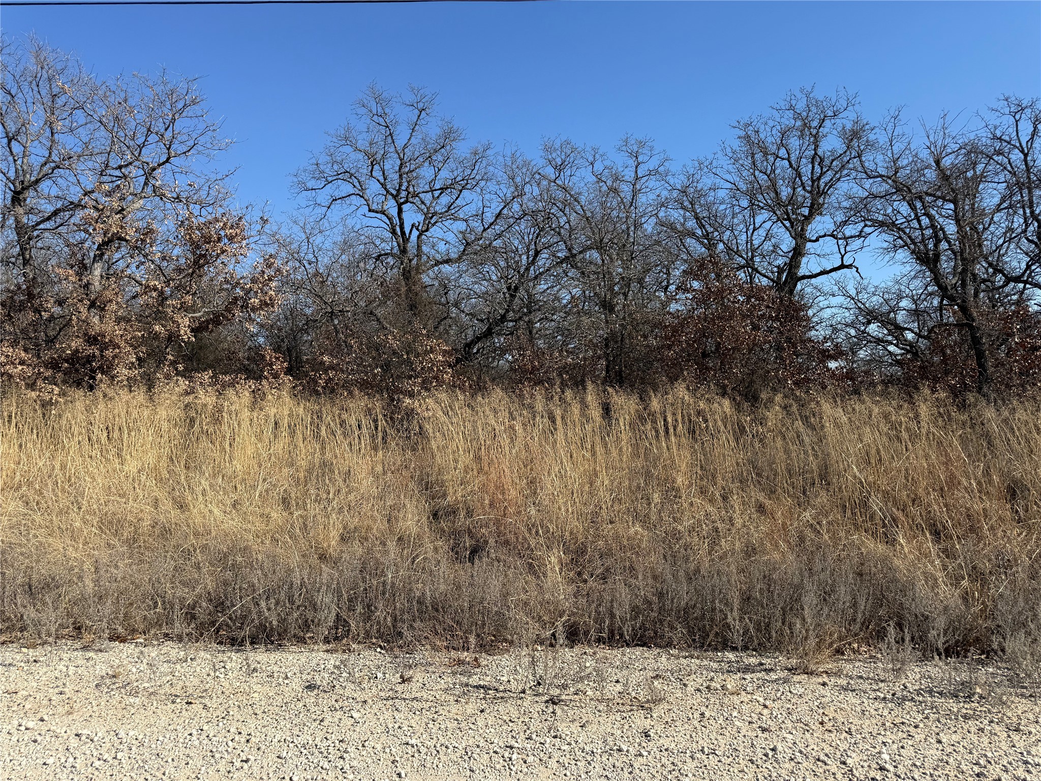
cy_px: 390
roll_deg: +0.5
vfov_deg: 56.8
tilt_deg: +0.2
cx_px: 520
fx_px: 722
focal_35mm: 24
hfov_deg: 71.6
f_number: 1.78
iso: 80
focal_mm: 6.76
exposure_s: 1/4673
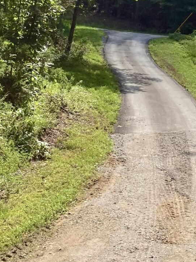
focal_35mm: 78
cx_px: 214
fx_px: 589
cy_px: -46
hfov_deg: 18.2
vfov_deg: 23.1
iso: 25
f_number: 1.8
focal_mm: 3.99
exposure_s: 1/2288
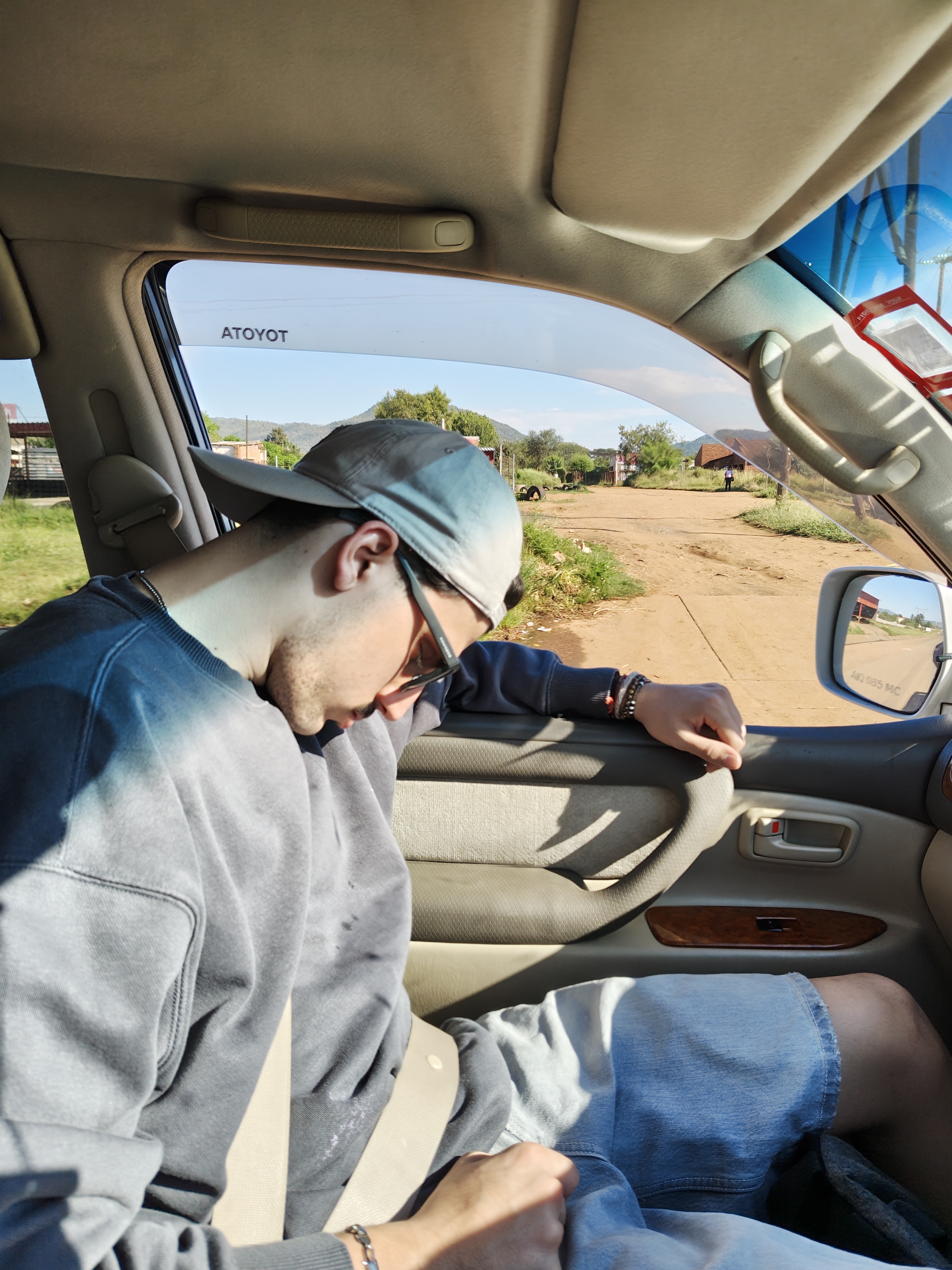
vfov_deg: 71.6
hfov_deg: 56.8
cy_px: 635
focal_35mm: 24
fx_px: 880
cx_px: 476
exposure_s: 1/344
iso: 50
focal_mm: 5.56
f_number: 1.88
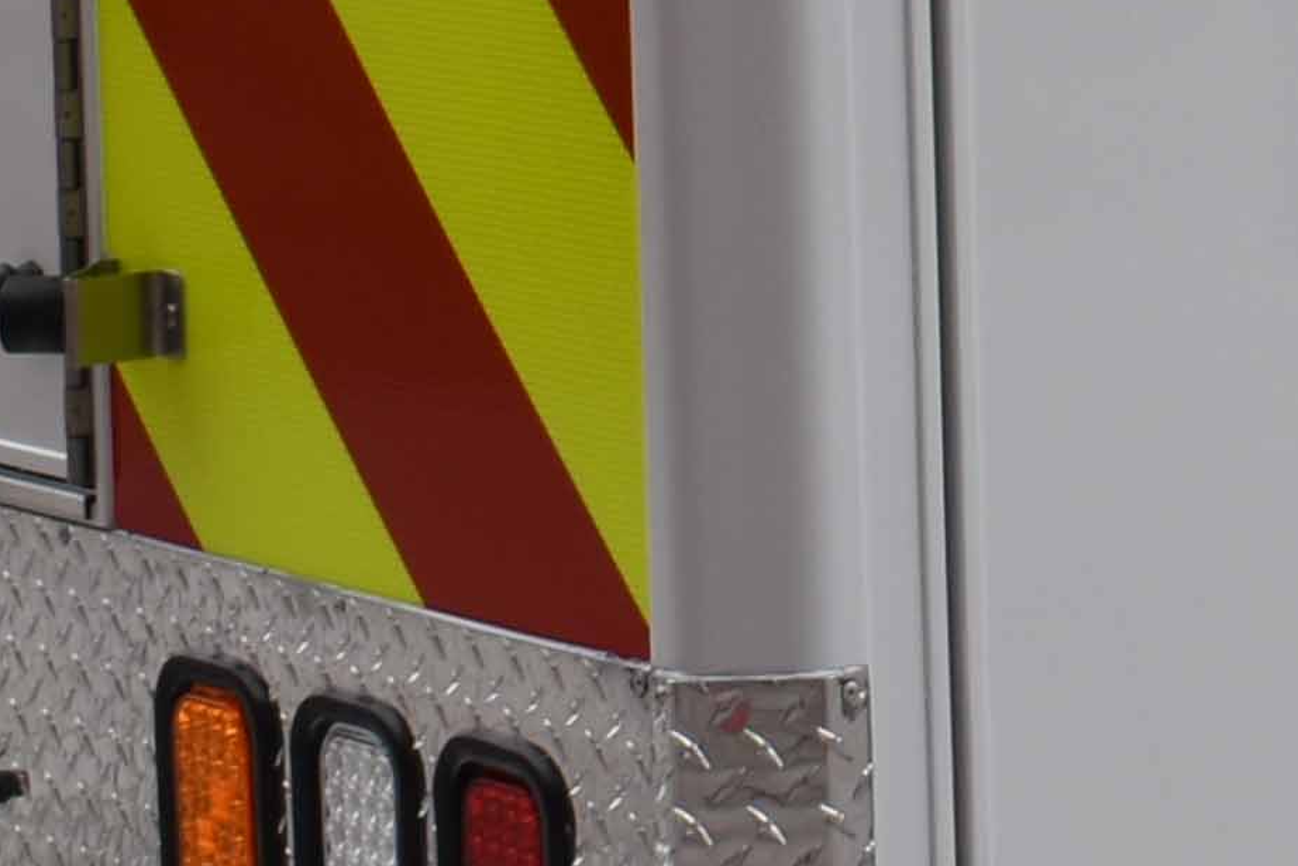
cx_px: 1960
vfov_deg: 6.5
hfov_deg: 9.7
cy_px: -712
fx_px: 7400
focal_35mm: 205
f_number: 6.3
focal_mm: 21
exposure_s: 1/160
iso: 100
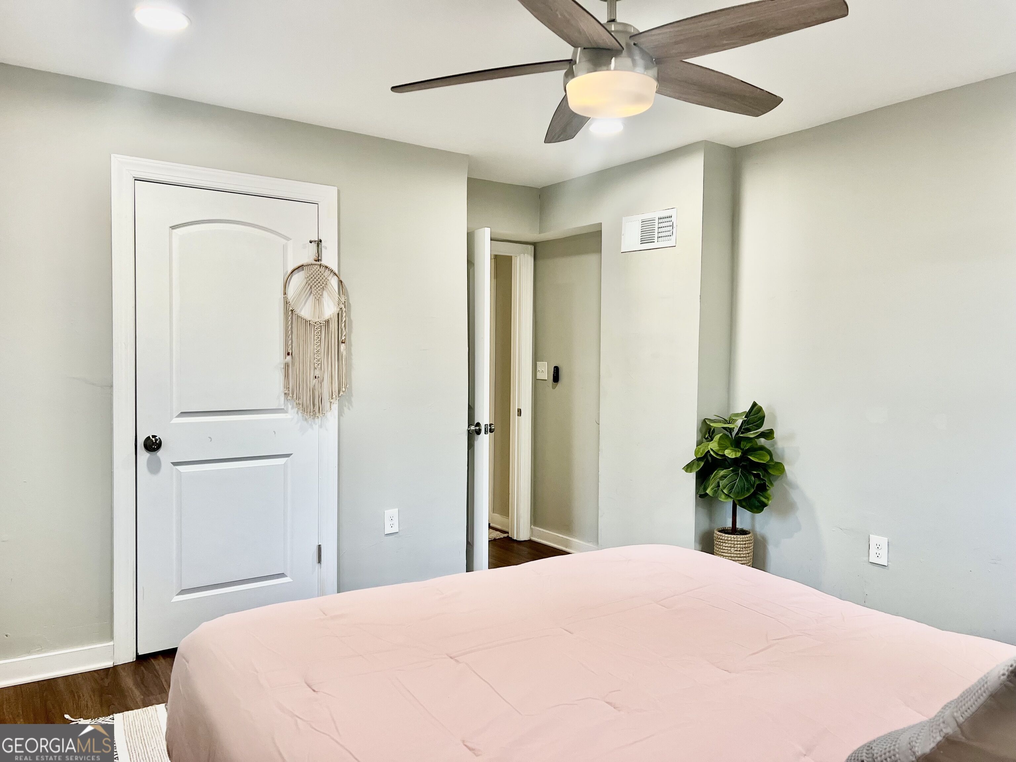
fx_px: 763
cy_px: 381
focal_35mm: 26
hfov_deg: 67.3
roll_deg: +0.0
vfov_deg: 53.1
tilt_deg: -1.5
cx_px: 508
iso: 125
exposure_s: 1/120
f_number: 1.5
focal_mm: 5.7
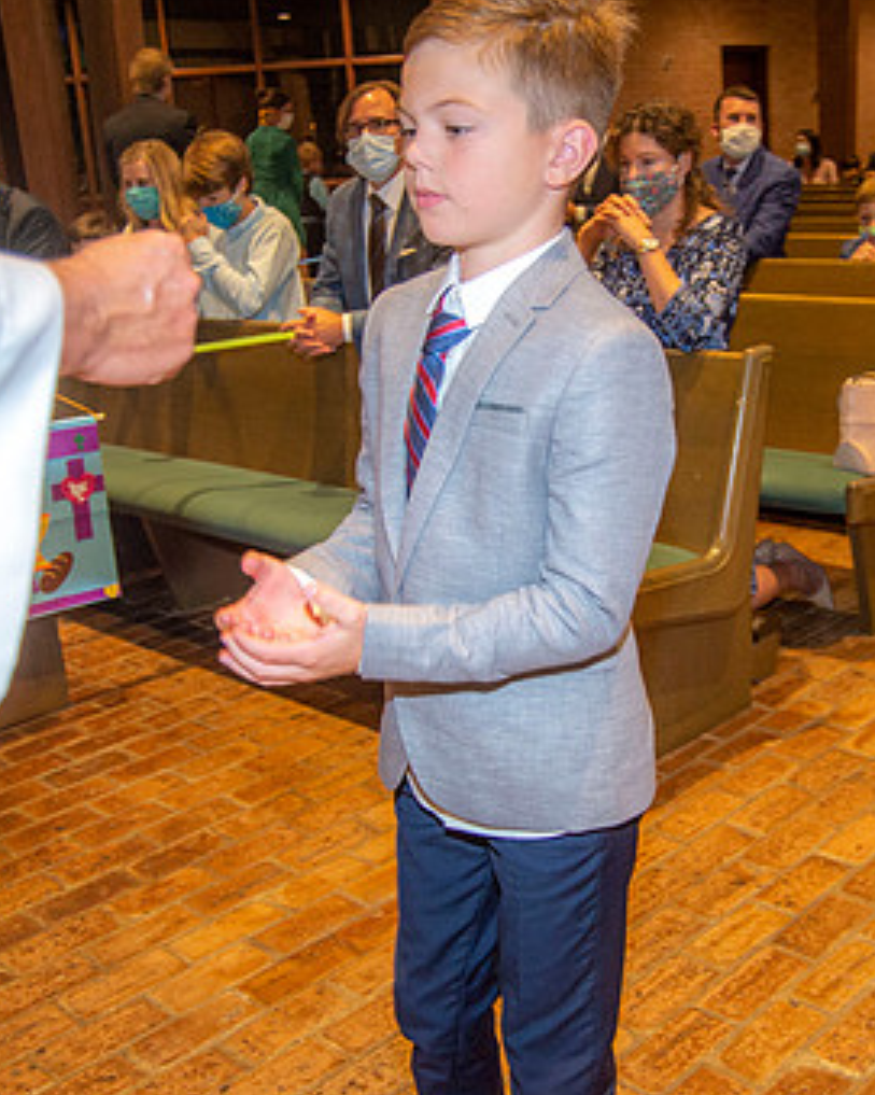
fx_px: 1457
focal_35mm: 45
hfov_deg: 33.1
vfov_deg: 41.2
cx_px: 581
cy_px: 546
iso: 1600
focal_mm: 28
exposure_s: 1/125
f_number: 4.5
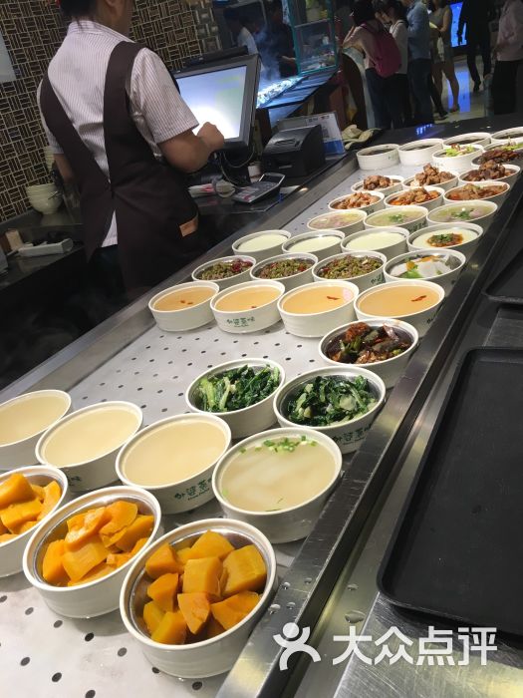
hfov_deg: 48.2
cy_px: 349
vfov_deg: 61.7
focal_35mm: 29
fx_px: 584
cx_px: 262
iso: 25
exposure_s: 1/33
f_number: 2.2
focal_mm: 4.15
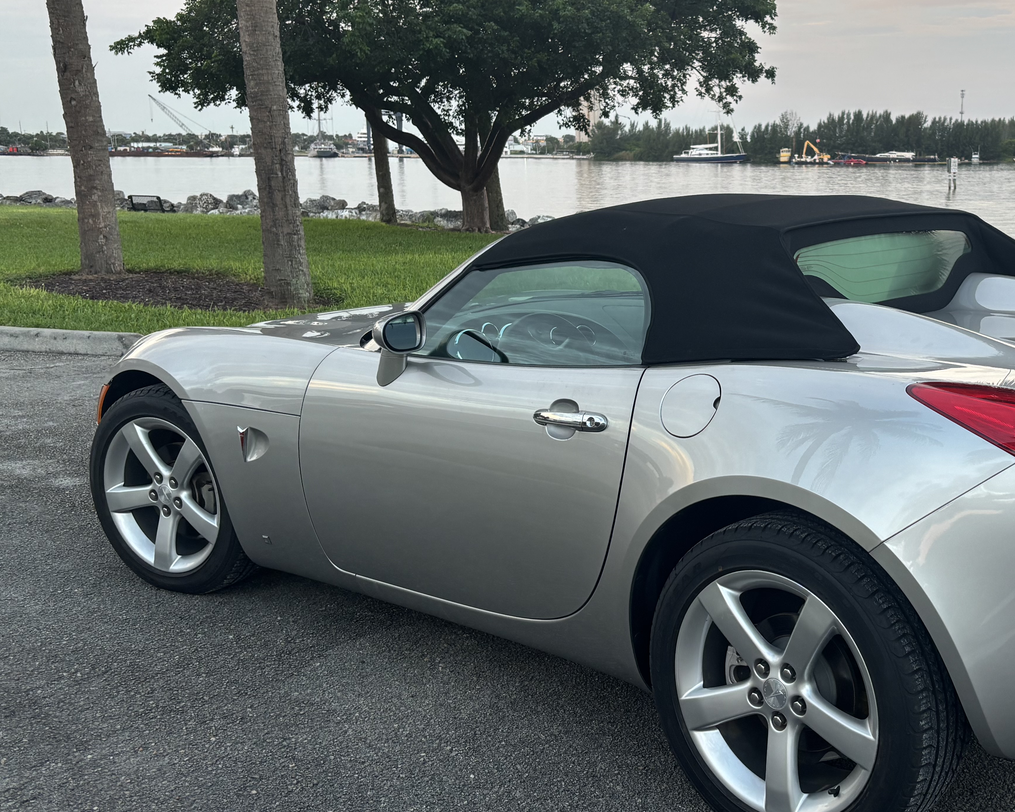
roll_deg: -0.7
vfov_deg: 35.6
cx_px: 744
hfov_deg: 42.6
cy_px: 361
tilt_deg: -10.5
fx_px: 1262
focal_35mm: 42
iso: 100
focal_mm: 5.96
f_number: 1.6
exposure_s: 1/121
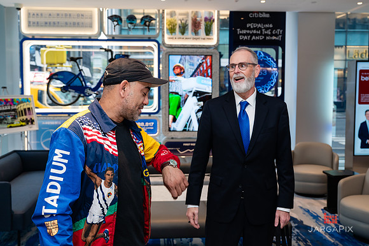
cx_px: 173
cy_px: 116
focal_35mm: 39
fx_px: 402
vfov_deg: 33.9
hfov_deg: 49.2
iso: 500
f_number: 4
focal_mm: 30.5
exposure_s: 1/160
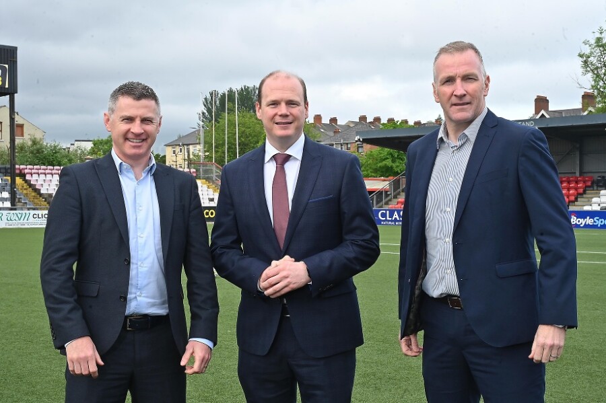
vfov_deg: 26.5
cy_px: 202
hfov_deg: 38.9
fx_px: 858
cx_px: 303
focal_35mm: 51
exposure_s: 1/200
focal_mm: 51
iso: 1000
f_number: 18
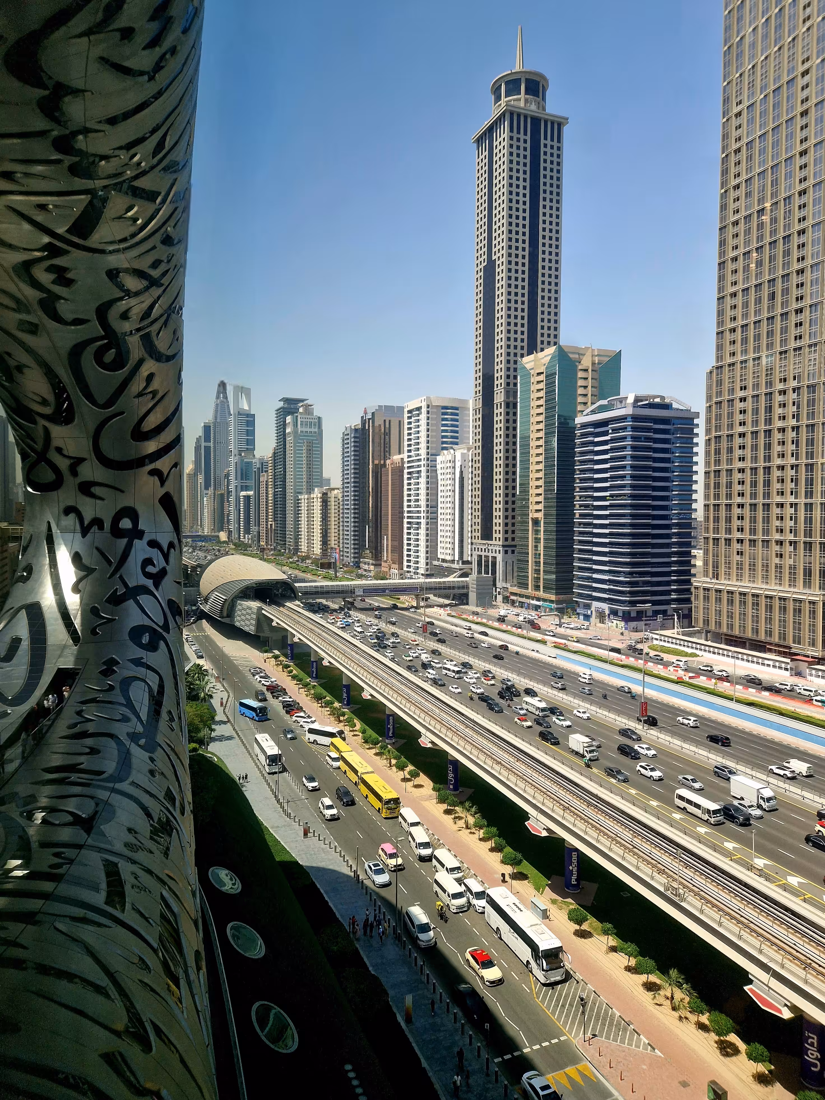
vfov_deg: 73.9
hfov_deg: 58.9
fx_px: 731
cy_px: 550
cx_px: 412
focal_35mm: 23
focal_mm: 5.4
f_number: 1.8
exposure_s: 1/400
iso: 50
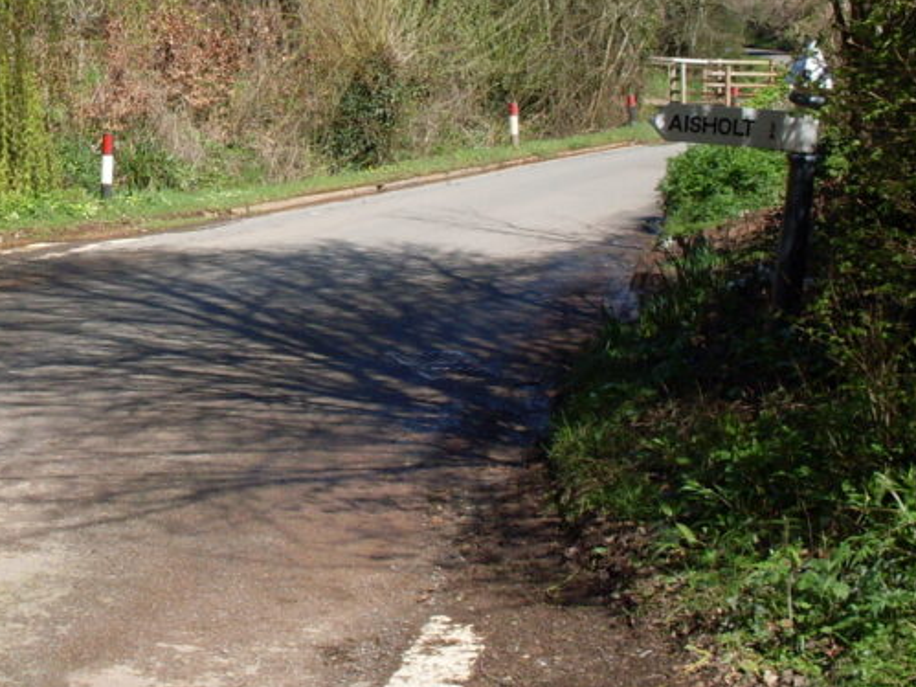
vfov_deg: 18.8
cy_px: 162
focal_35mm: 78
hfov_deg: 24.4
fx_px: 2064
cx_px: 108
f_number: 8.4
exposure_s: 1/180
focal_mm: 6.3
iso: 80
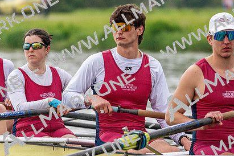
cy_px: 68
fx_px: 2918
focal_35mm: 449
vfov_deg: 3.1
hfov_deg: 4.6
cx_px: 118
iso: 2000
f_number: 6.3
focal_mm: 318
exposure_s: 1/1250
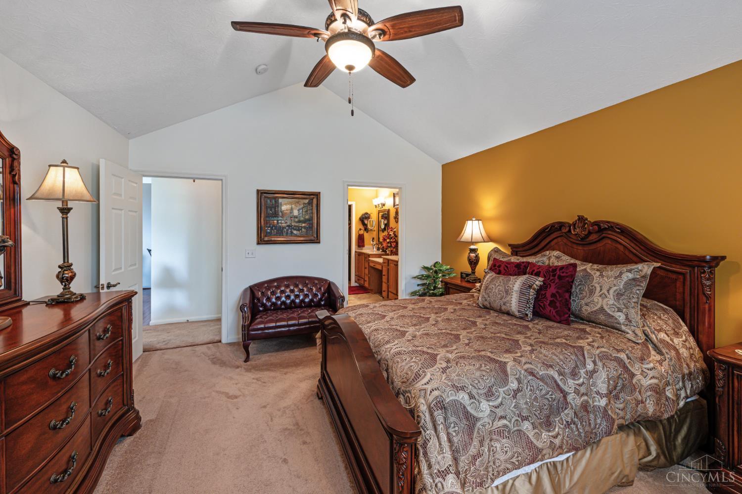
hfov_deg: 104.3
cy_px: 247
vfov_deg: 81.2
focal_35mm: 14
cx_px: 371
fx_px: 289
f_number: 10
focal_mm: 14
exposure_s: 1/15
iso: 360
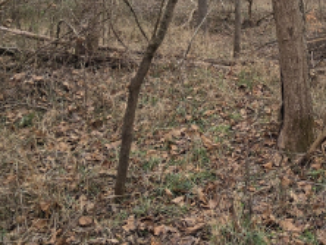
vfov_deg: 35.2
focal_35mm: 39
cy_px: 34
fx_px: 368
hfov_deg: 43.1
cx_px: 303
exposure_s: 1/803
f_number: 2.2
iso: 50
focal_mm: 2.2
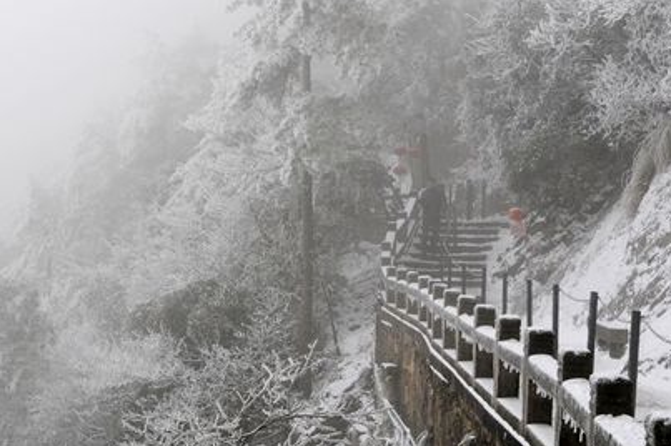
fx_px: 1248
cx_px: 211
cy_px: 108
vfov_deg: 20.1
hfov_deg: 29.8
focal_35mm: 67
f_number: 11
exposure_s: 1/200
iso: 400
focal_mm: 24
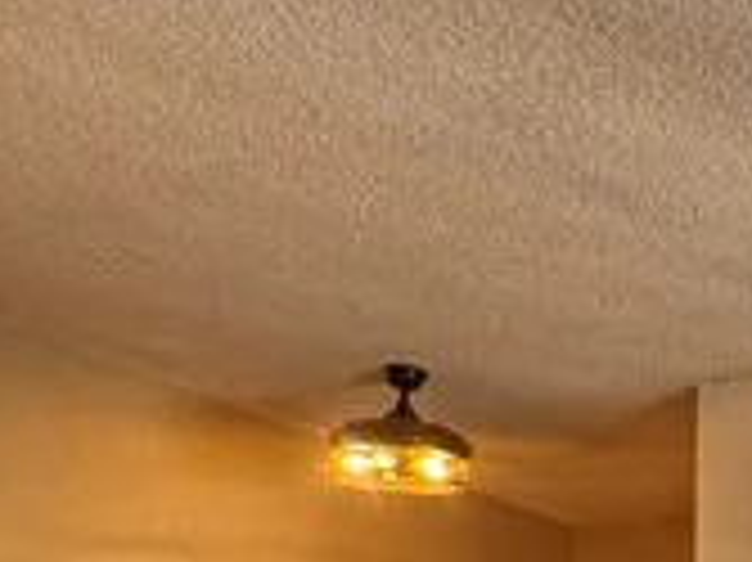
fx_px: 1867
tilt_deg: +2.1
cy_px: 674
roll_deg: -0.8
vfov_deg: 16.4
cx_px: 1099
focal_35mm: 86
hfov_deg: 20.0
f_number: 2.2
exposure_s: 1/60
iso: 320
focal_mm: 2.22
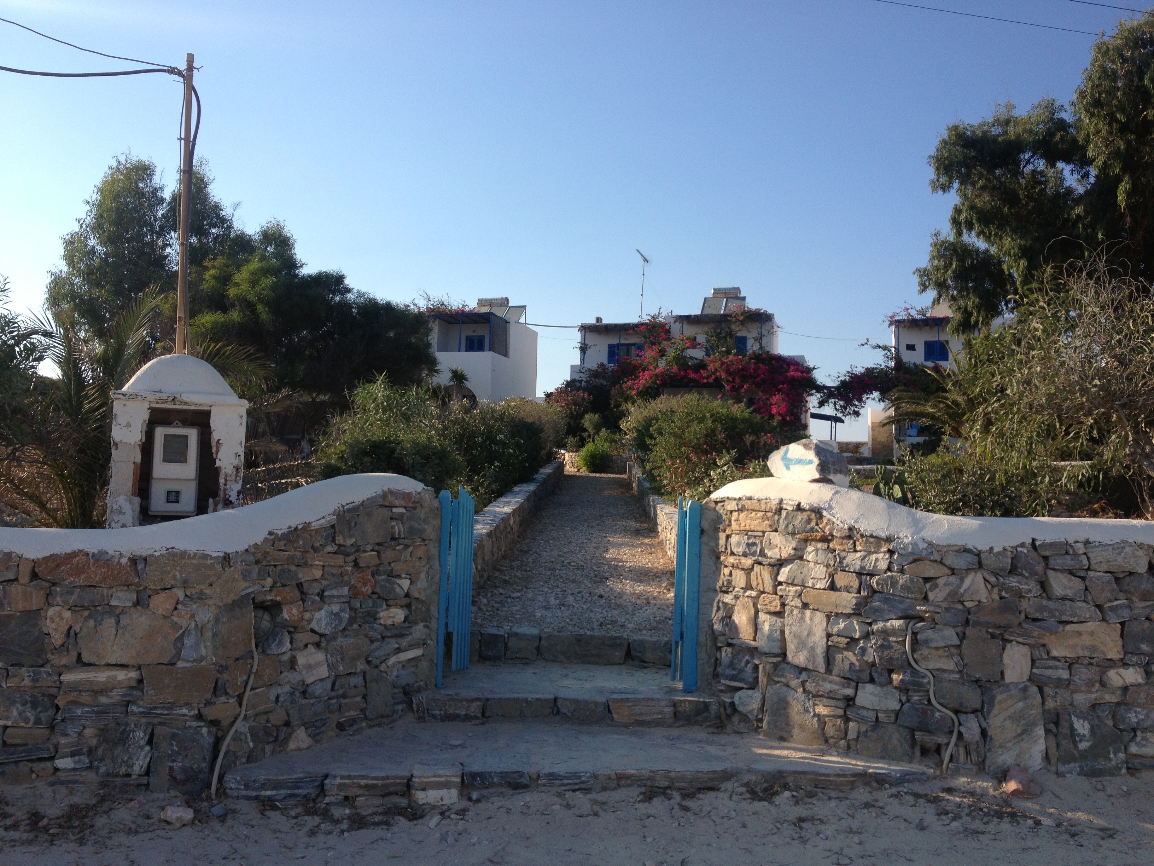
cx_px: 577
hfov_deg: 52.6
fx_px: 1167
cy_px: 433
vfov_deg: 40.7
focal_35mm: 35
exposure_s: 1/1381
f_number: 2.4
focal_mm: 4.28
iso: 50
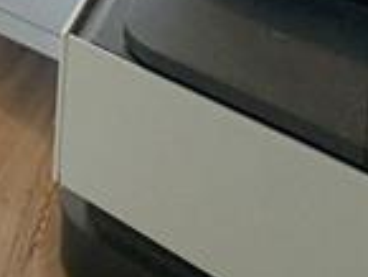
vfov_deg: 13.0
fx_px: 787
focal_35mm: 74
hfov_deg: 19.6
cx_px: -294
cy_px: -445
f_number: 2.2
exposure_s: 1/60
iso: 160
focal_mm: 2.22
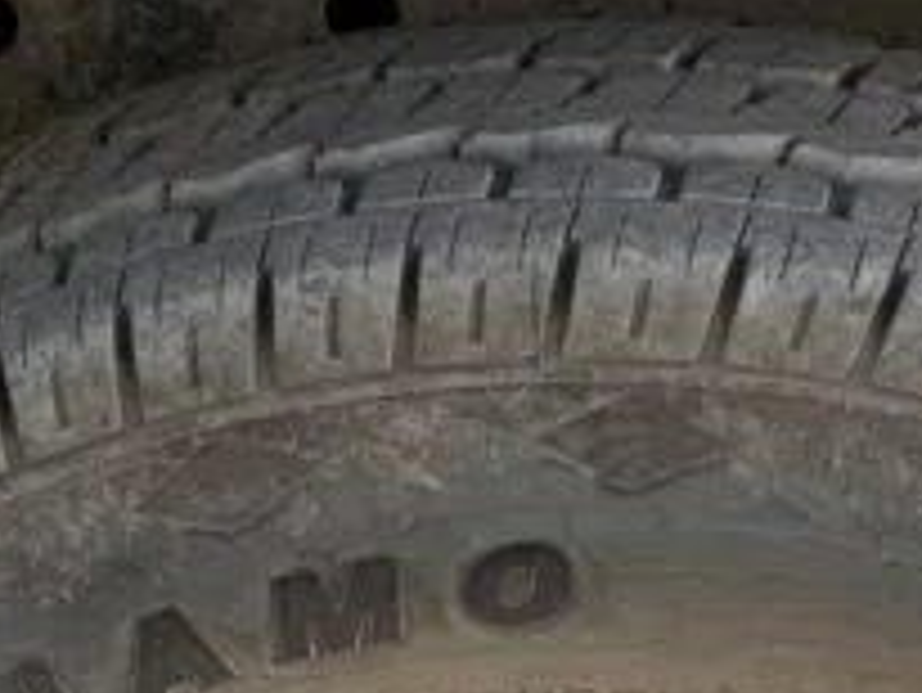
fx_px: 1999
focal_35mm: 75
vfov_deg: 19.3
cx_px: 594
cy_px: 639
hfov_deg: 25.9
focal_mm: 6.76
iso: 64
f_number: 1.78
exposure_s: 1/256
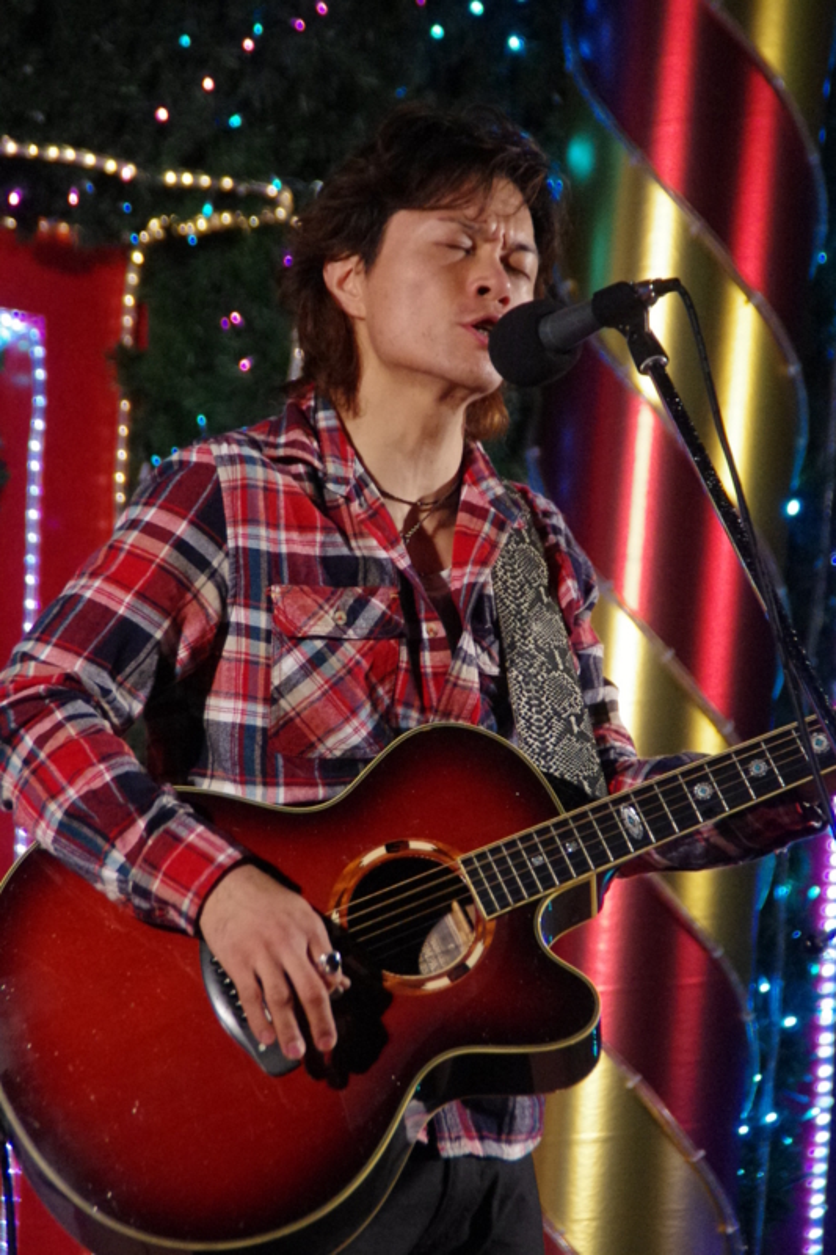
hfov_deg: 4.6
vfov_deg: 6.9
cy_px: 628
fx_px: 10454
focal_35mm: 300
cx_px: 418
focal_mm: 200
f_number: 6.3
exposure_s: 1/250
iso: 6400
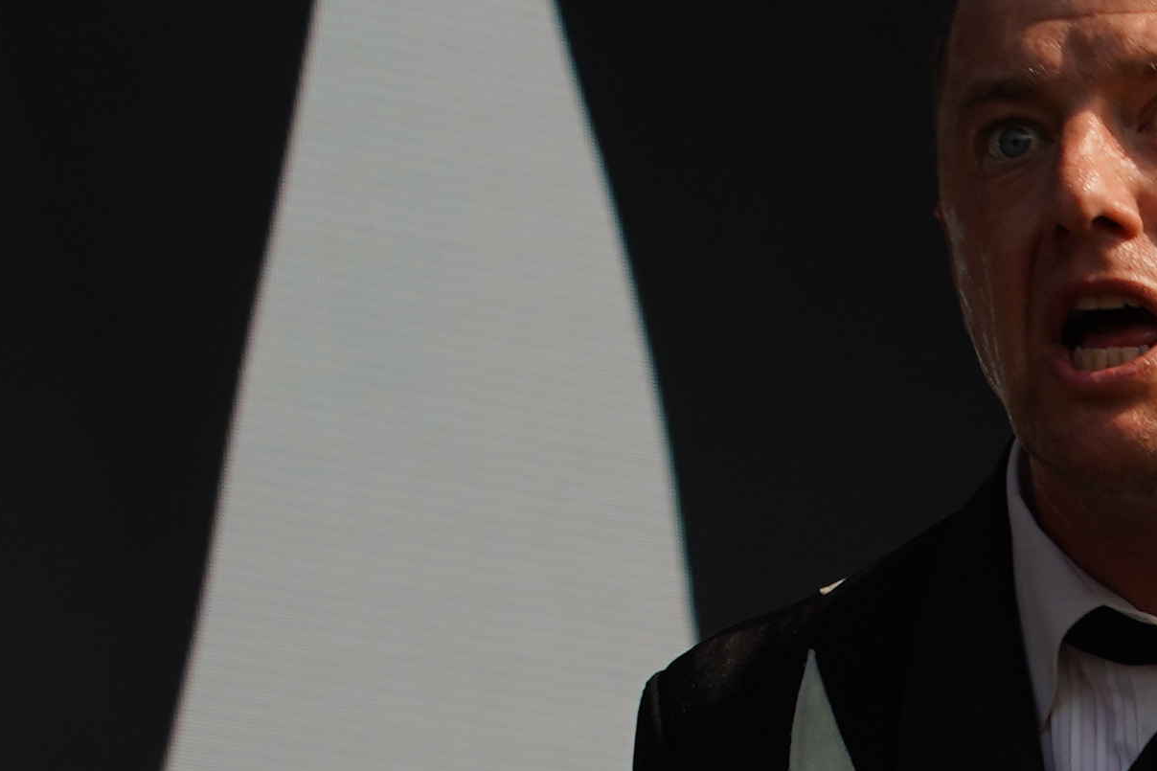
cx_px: 1320
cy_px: 1234
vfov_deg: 4.5
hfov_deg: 6.8
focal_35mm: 303
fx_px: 9736
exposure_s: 1/400
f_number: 7.1
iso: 100
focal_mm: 61
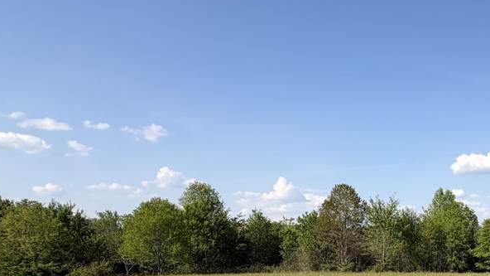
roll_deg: +0.6
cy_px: 283
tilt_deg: -5.3
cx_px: 439
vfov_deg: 32.4
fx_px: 429
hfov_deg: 52.5
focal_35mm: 33
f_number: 2.2
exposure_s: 1/779
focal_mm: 2.22
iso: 20
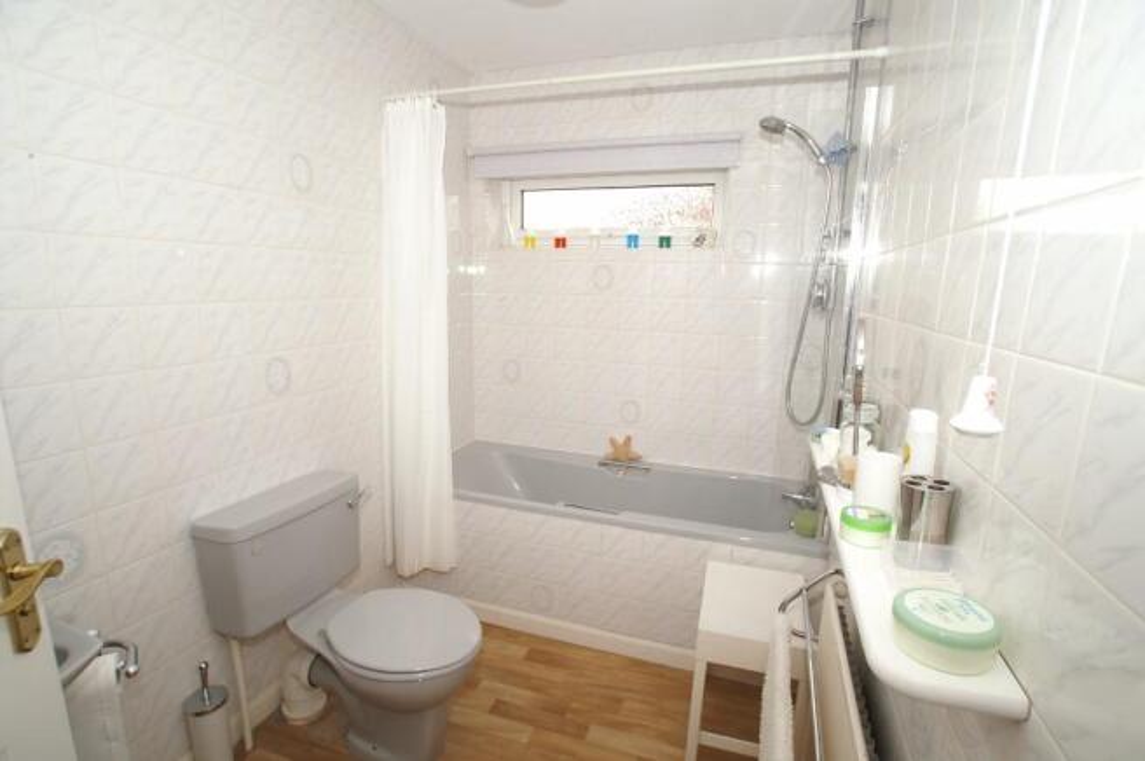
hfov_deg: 95.0
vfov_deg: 71.9
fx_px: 524
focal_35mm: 16
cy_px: 380
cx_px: 572
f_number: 4.5
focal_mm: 11
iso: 200
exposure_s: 1/60
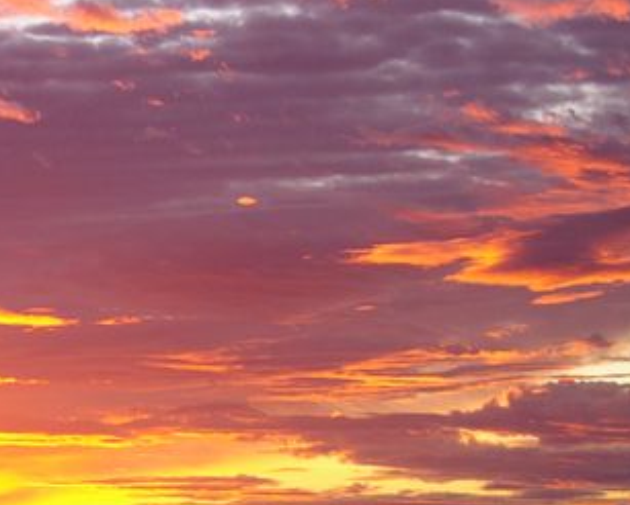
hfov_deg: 10.7
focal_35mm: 174
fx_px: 3246
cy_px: 515
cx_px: -271
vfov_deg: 8.8
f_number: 4.5
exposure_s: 1/180
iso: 400
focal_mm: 38
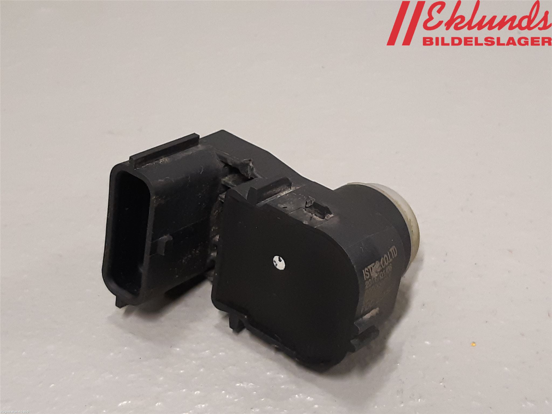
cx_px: 276
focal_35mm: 26
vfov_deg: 53.1
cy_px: 207
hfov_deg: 67.3
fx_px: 415
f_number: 1.7
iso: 200
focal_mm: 3.93
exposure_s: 1/50
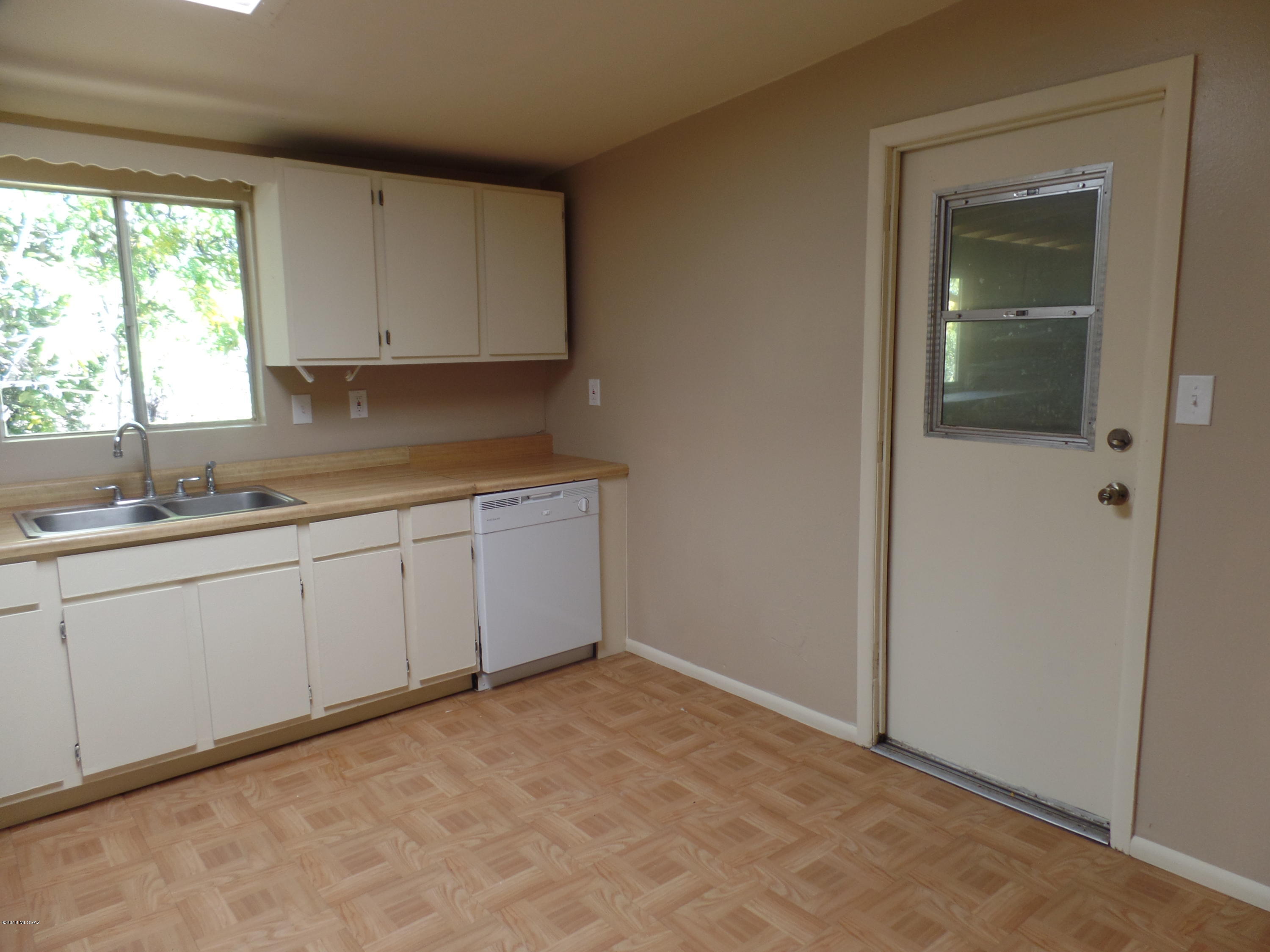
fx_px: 844
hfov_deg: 73.9
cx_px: 635
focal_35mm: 23
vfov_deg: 58.9
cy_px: 476
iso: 80
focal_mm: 4.1
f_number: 2.8
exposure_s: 1/30
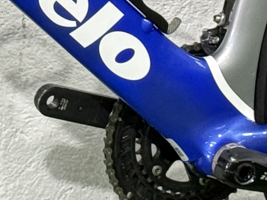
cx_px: 2
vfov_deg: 5.1
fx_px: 2238
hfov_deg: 6.8
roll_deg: -1.9
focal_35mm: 290
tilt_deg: -17.6
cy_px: -56
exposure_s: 1/60
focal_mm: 6.76
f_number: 1.78
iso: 125
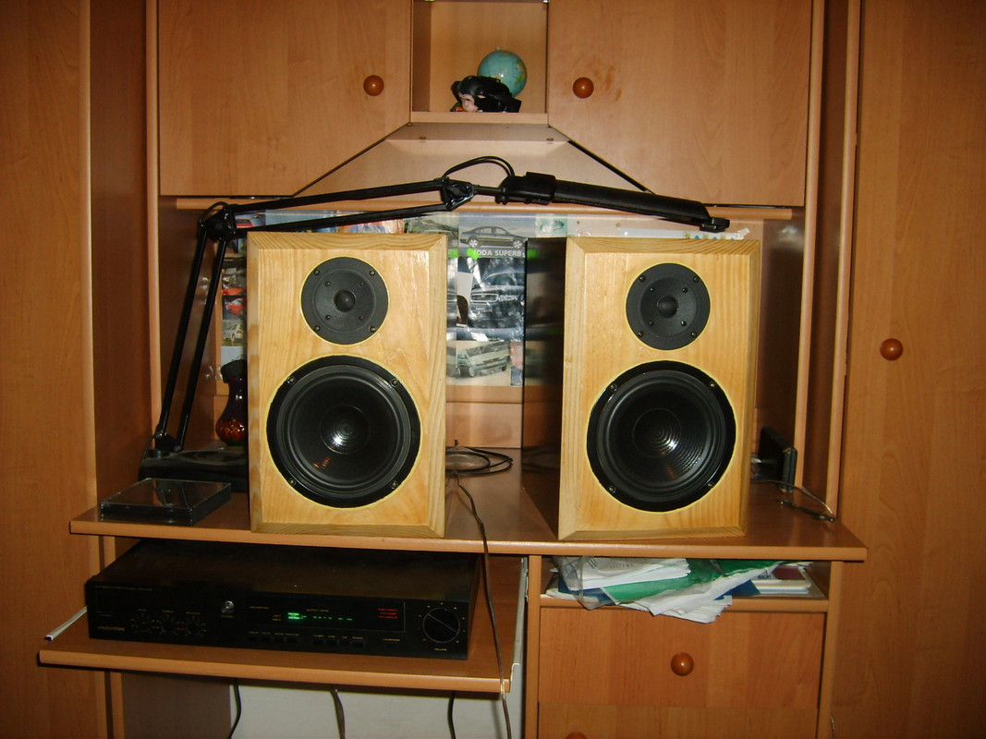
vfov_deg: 40.7
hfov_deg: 52.6
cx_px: 493
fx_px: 997
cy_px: 370
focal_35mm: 35
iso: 100
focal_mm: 5.8
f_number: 2.8
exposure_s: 1/30
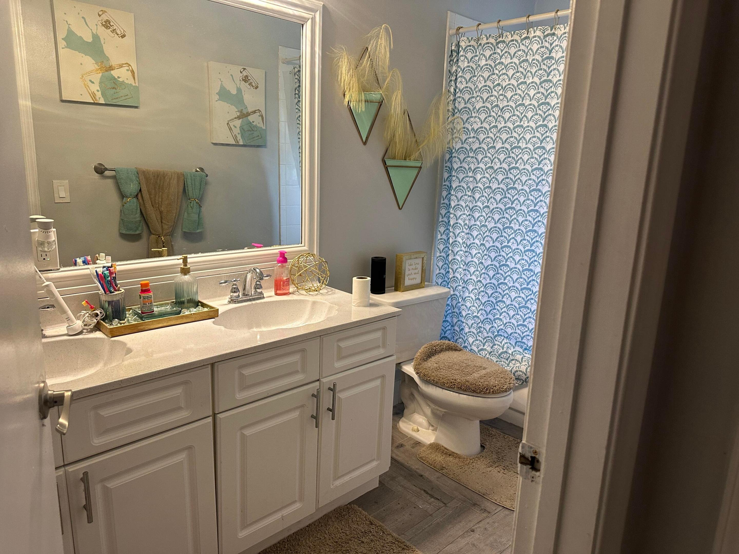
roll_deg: -1.5
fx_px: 512
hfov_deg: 71.6
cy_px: 277
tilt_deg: -12.4
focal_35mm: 24
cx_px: 370
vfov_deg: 56.8
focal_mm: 6.86
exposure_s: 1/120
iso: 200
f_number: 1.78
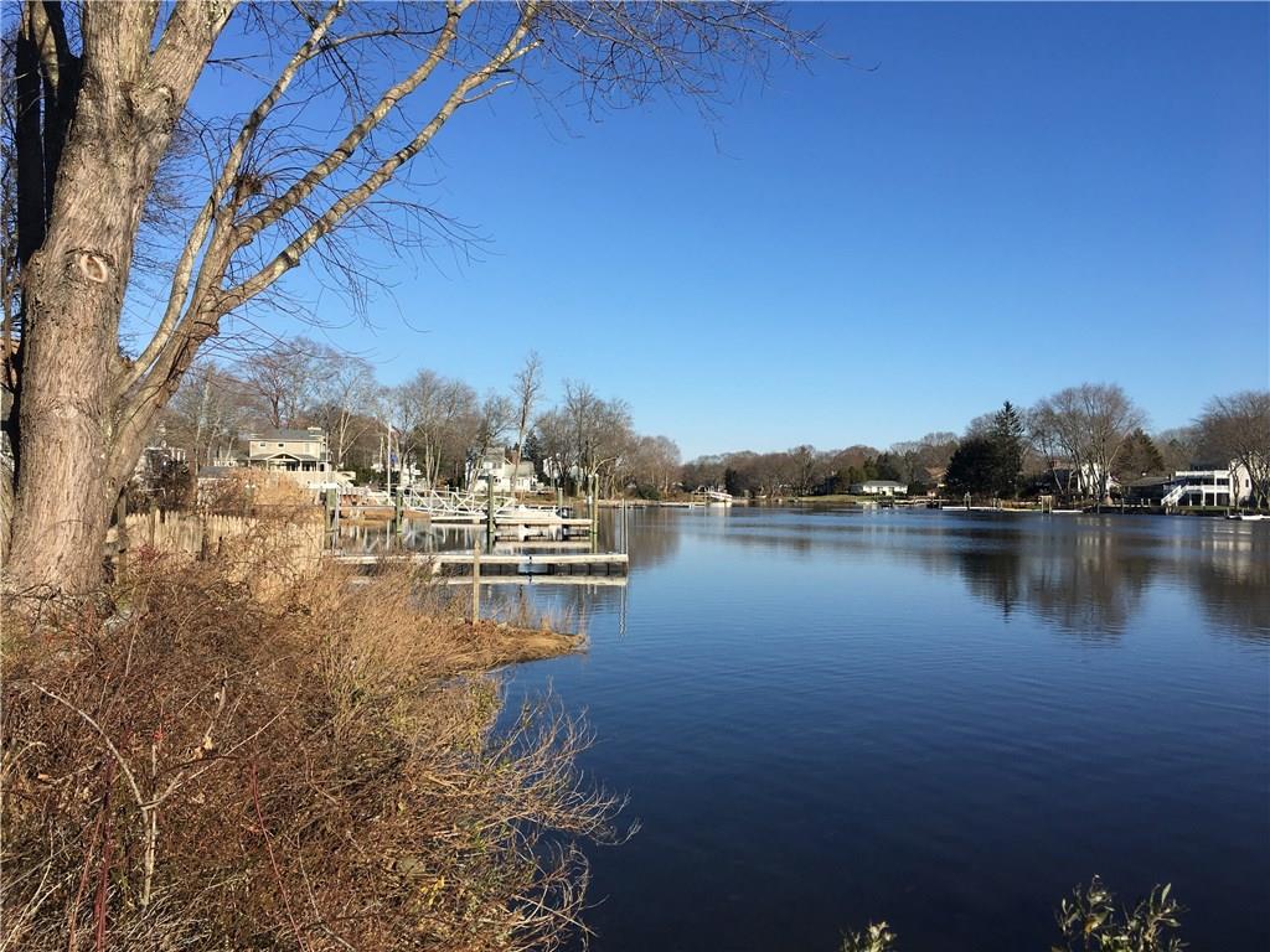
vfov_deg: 48.2
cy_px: 476
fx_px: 1064
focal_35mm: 29
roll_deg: -1.3
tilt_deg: +1.5
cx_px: 635
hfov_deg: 61.7
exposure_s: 1/1672
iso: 25
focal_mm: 4.15
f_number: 2.2
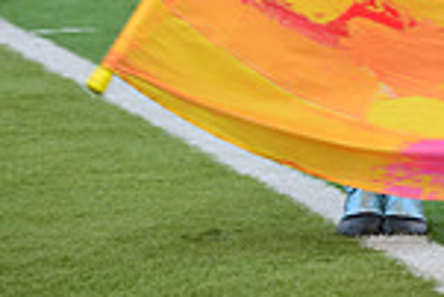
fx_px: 7716
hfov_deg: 3.3
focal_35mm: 625
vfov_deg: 2.2
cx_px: 437
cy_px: -350
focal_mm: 210
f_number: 5.6
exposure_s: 1/800
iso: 200
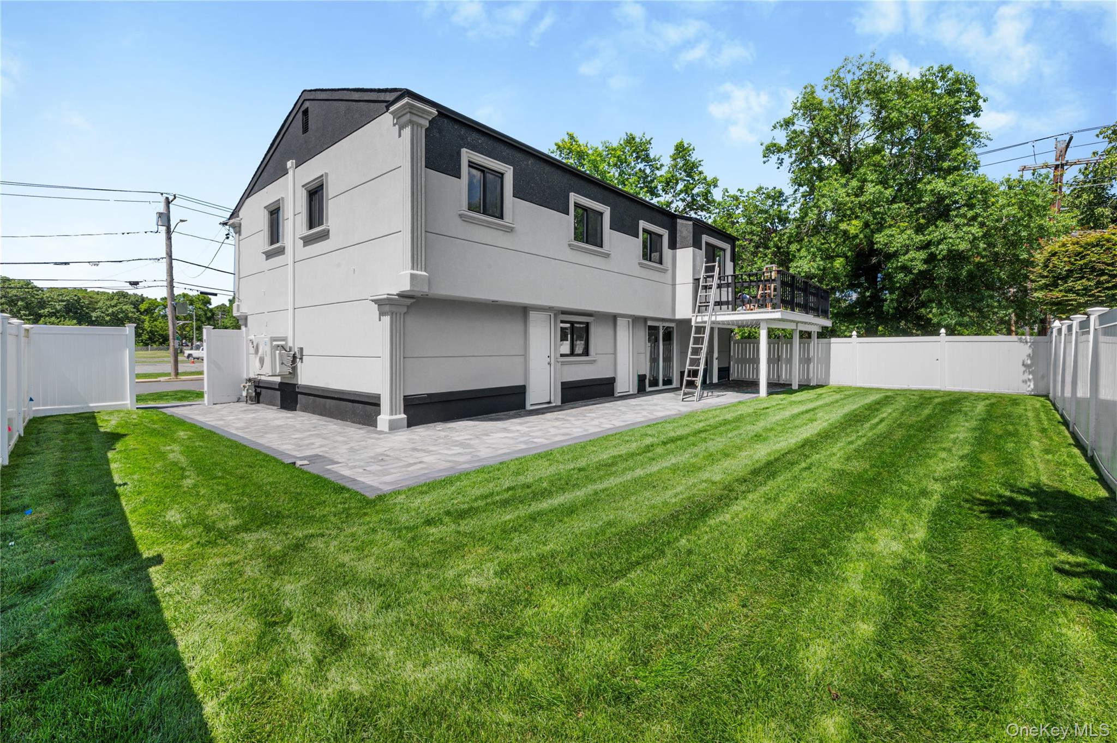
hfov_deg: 104.3
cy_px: 372
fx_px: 434
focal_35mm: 14
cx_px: 558
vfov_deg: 81.1
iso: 250
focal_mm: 14
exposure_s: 1/100
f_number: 18
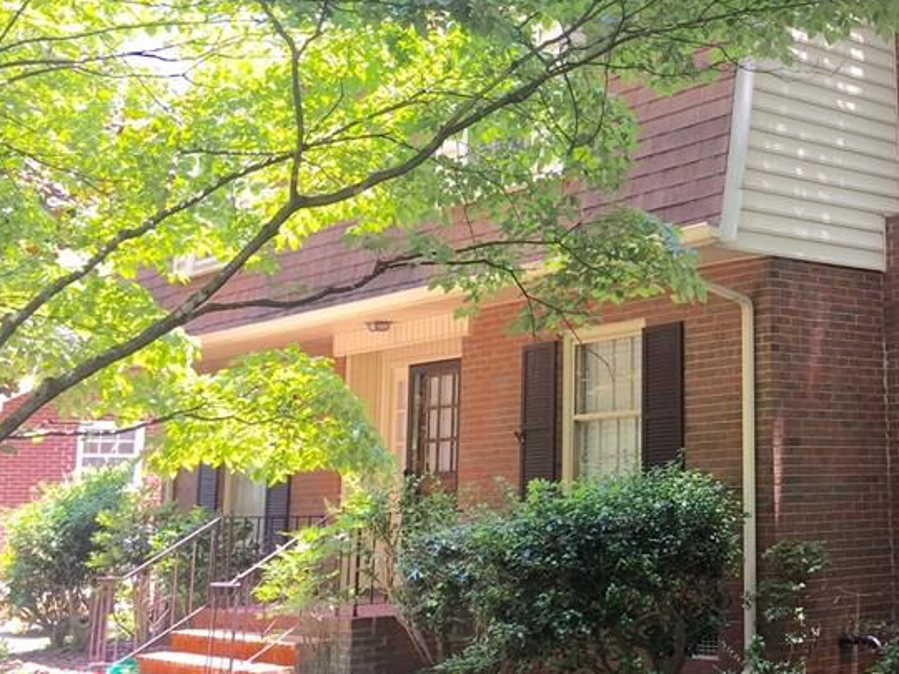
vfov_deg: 26.4
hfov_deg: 32.9
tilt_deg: +9.6
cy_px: 235
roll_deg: +0.8
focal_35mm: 55
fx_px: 1428
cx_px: 832
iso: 32
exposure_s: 1/120
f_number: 2.2
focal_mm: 4.15
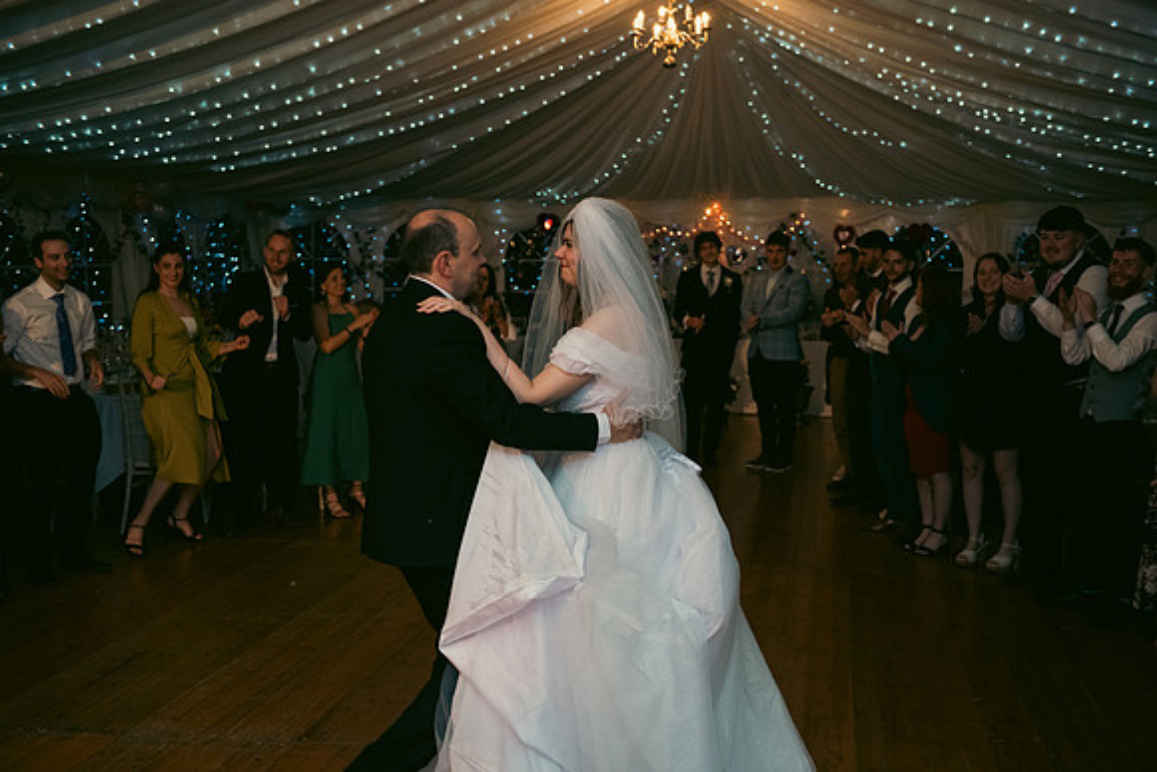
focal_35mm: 42
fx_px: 1350
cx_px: 578
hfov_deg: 46.4
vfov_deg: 31.9
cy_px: 386
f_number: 3.5
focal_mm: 42
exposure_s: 1/160
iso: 800
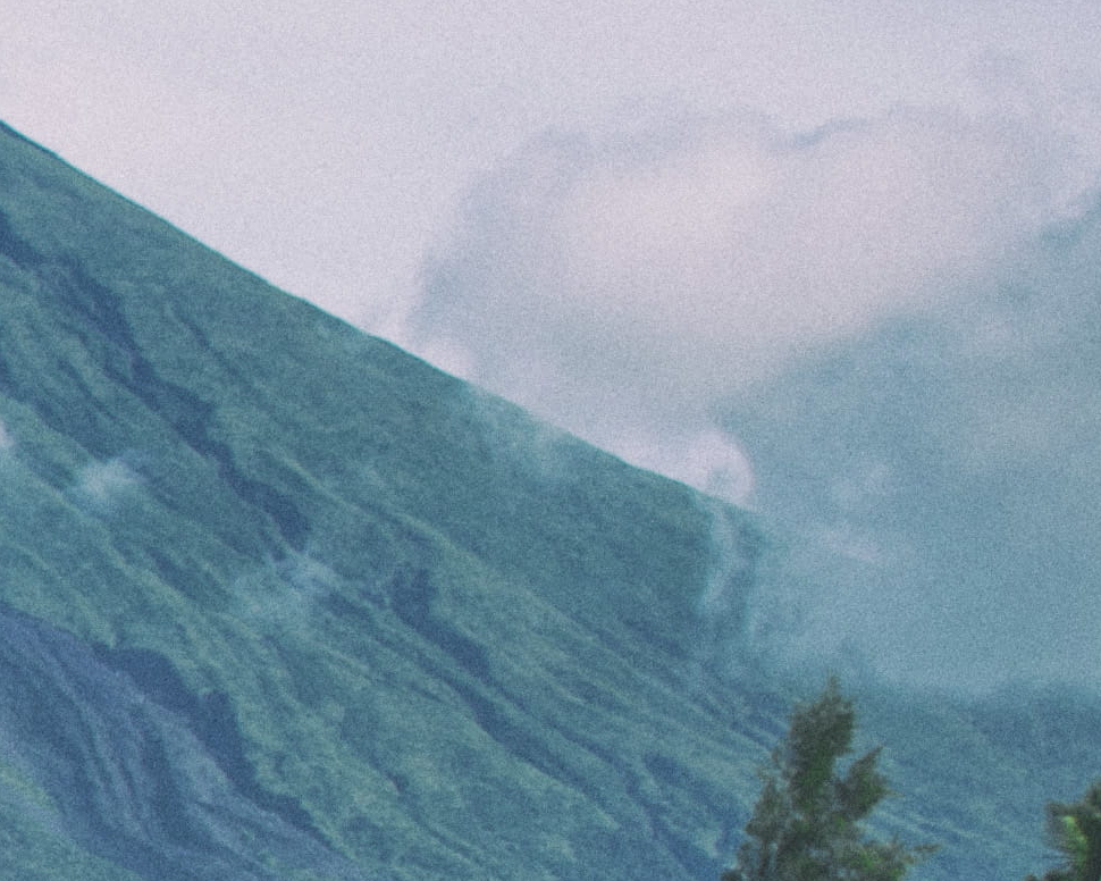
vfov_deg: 5.2
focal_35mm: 296
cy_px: 795
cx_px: -1756
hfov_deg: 6.2
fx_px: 9645
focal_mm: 34
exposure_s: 1/250
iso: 100
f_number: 4.5
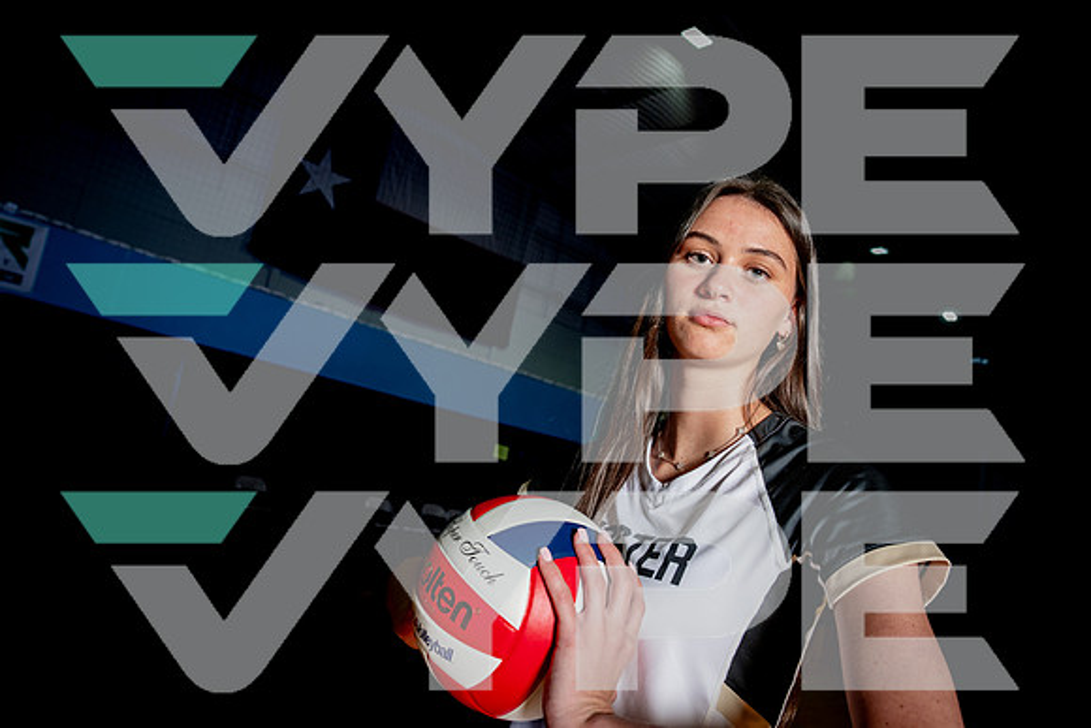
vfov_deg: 50.9
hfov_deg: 71.0
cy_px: 364
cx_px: 546
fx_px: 765
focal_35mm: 25
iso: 250
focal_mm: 25
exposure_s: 1/200
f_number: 4.5
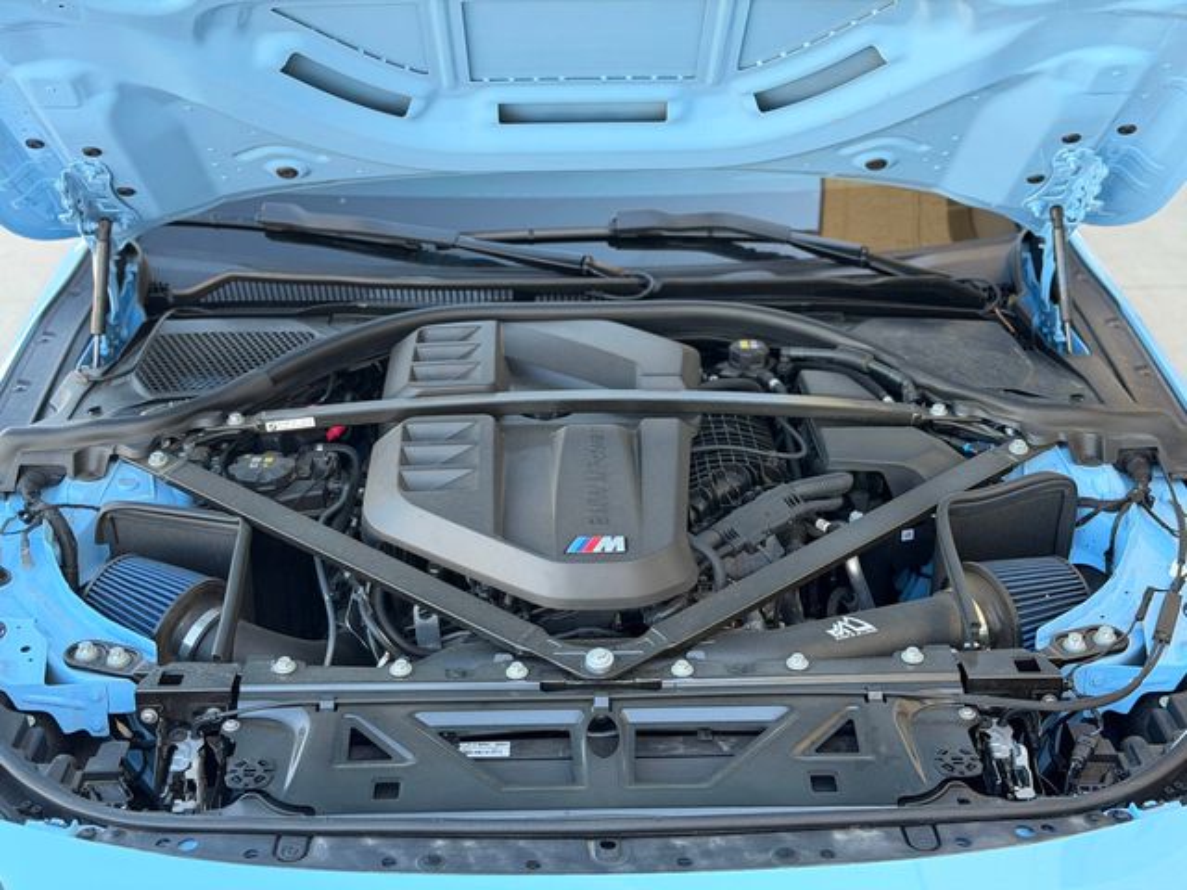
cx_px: 594
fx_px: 1646
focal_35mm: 48
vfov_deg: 30.3
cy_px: 445
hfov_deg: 39.7
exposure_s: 1/233
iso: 160
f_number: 1.78
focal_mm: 6.76
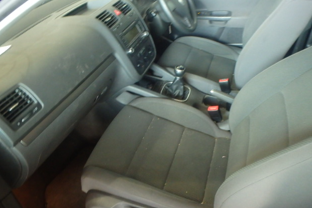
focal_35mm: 30
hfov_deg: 61.9
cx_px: 157
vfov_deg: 43.5
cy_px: 88
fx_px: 260
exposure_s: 1/8
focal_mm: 5
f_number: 3.9
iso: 800
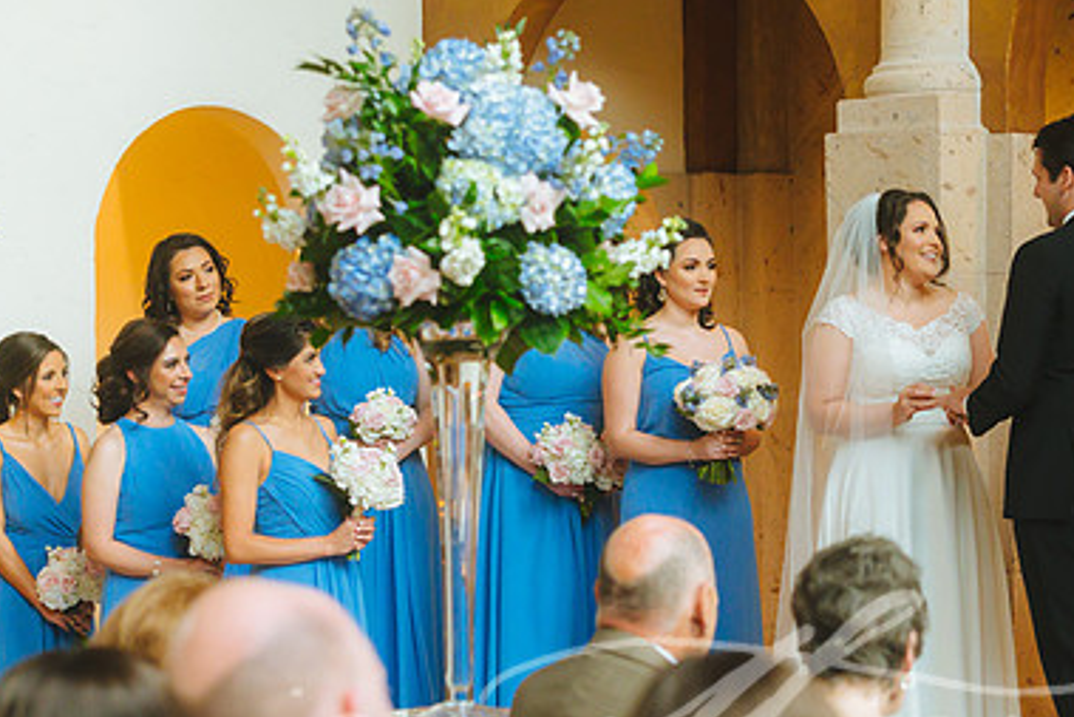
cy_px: 431
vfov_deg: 12.8
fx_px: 3193
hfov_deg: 19.0
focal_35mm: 107
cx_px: 759
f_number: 2.8
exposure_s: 1/160
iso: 4000
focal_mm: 70
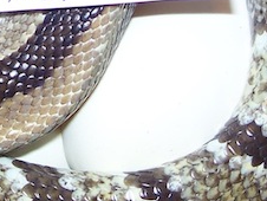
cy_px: -56
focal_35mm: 157
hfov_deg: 12.4
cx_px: 2
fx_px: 1212
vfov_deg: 9.3
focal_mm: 7.8
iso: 80
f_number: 2.8
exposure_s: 1/60
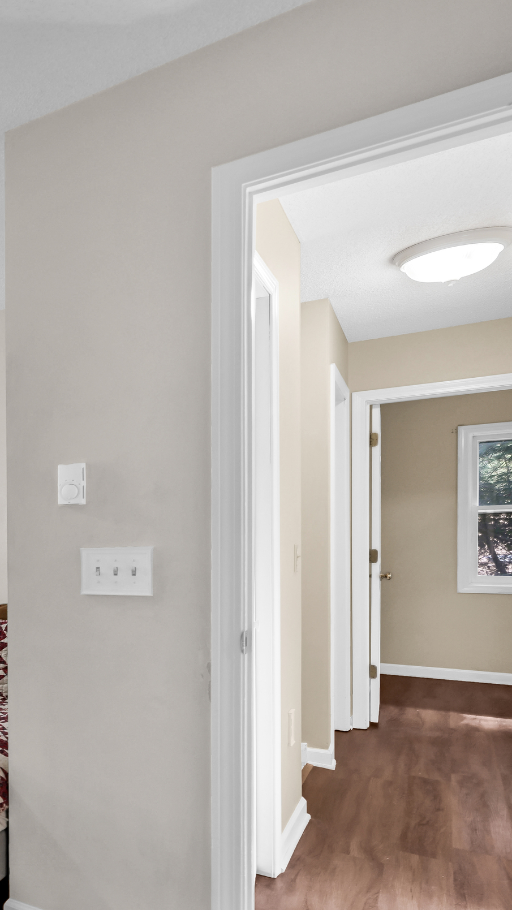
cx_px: -235
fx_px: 676
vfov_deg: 67.3
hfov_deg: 28.7
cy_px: 541
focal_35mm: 28
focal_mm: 14
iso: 200
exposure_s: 1/5
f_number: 8
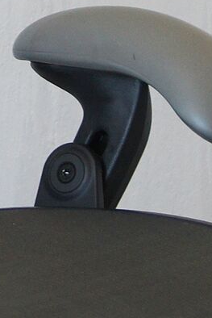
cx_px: -159
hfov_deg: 5.1
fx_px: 2352
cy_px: -211
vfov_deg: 7.5
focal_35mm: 267
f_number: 5.6
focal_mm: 35
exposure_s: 1/100
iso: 400
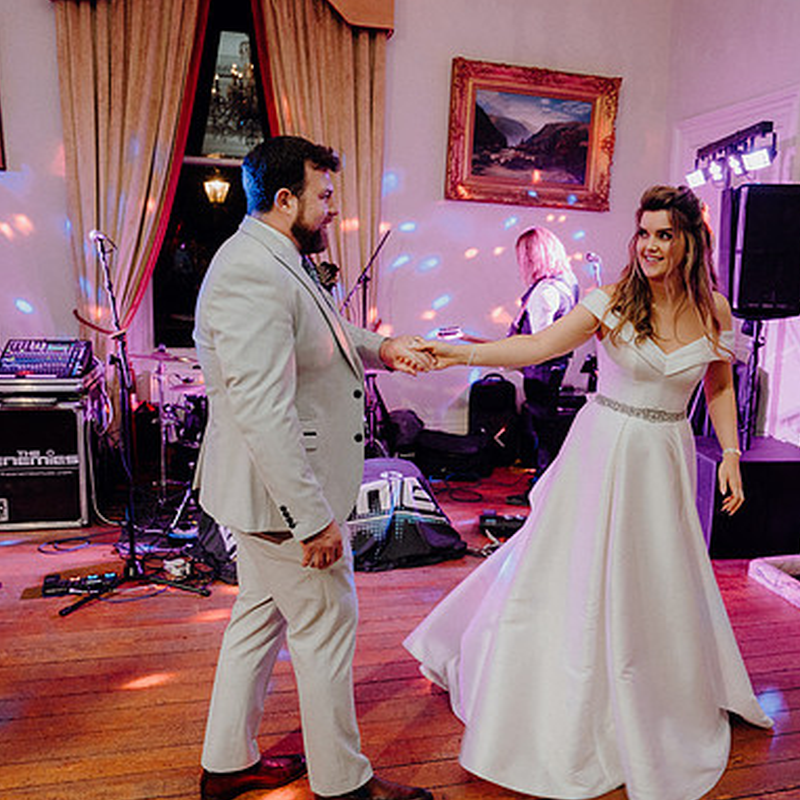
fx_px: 811
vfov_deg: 52.5
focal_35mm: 31
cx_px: 469
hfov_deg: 52.3
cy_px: 401
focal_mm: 24
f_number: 3.5
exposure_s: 1/160
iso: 2500
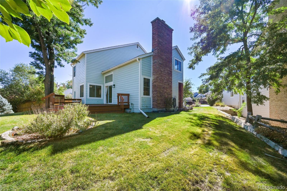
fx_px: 112
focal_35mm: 14
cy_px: 96
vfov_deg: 81.2
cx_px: 144
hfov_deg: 104.3
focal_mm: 14
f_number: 10
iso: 400
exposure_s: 1/200
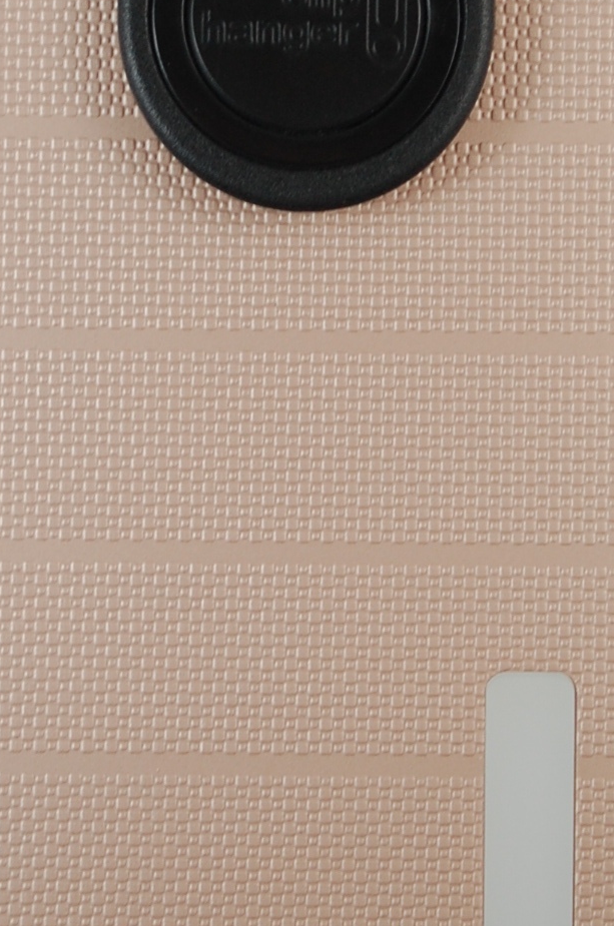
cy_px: 219
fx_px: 3571
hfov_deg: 9.8
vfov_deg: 14.7
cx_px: 322
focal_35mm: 139
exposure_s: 1/50
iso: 400
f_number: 5.3
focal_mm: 38
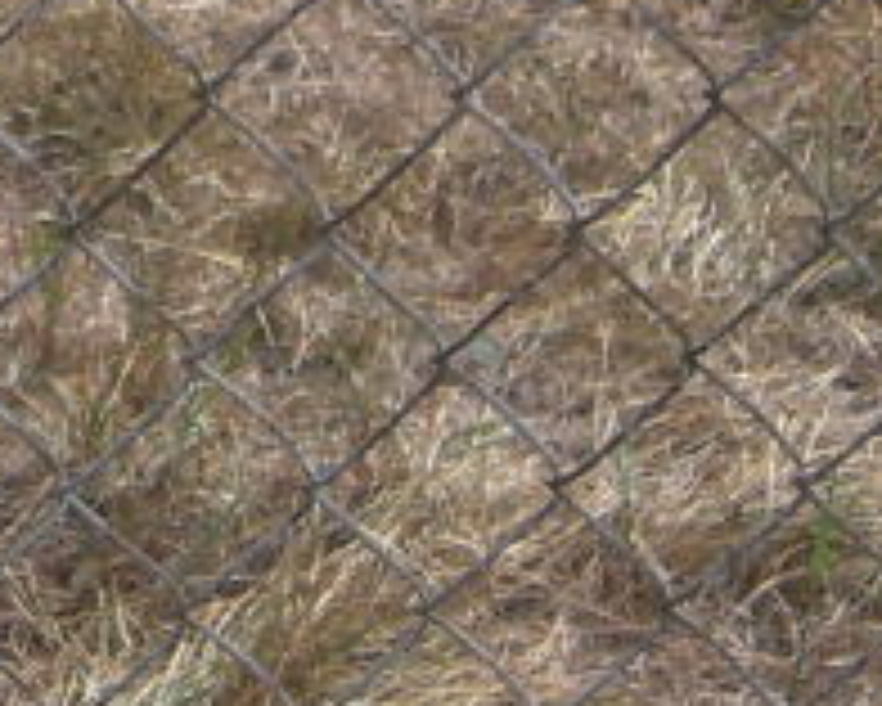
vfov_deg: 6.7
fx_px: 5981
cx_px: -428
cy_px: -355
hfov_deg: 8.3
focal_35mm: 229
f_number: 3.3
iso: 100
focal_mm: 8.1
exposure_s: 1/500
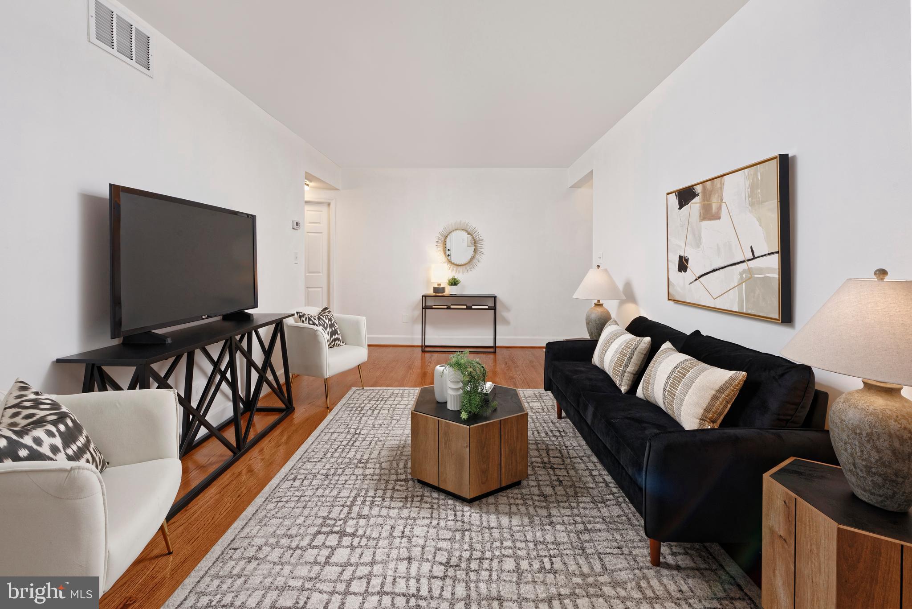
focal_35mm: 14
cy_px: 304
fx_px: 355
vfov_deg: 81.2
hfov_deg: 104.2
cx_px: 456
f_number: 11
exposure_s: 1/10
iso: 320
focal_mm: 14
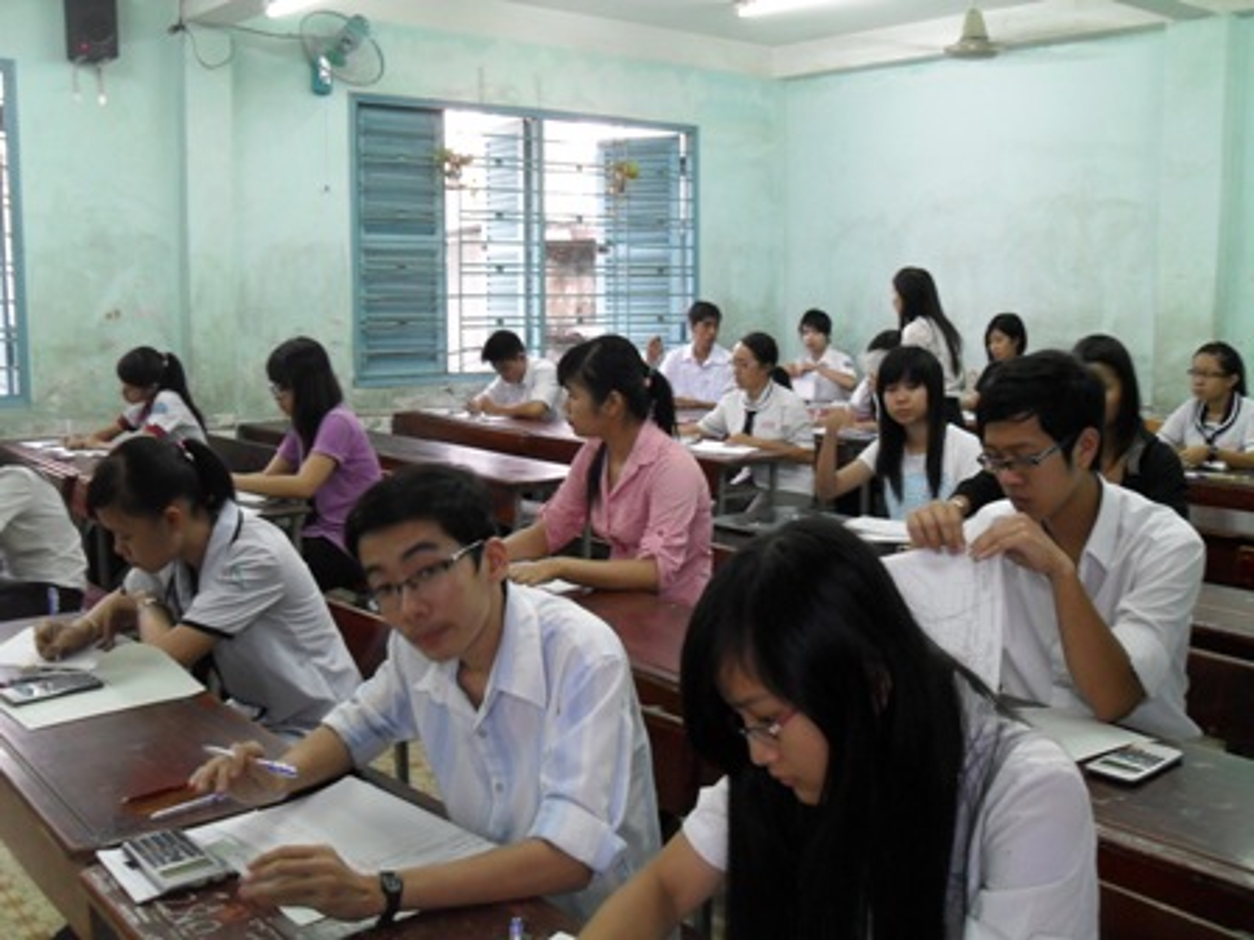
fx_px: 1268
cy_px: 470
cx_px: 627
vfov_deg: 40.7
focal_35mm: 35
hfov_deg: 52.6
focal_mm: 6.2
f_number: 2.8
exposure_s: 1/15
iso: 200
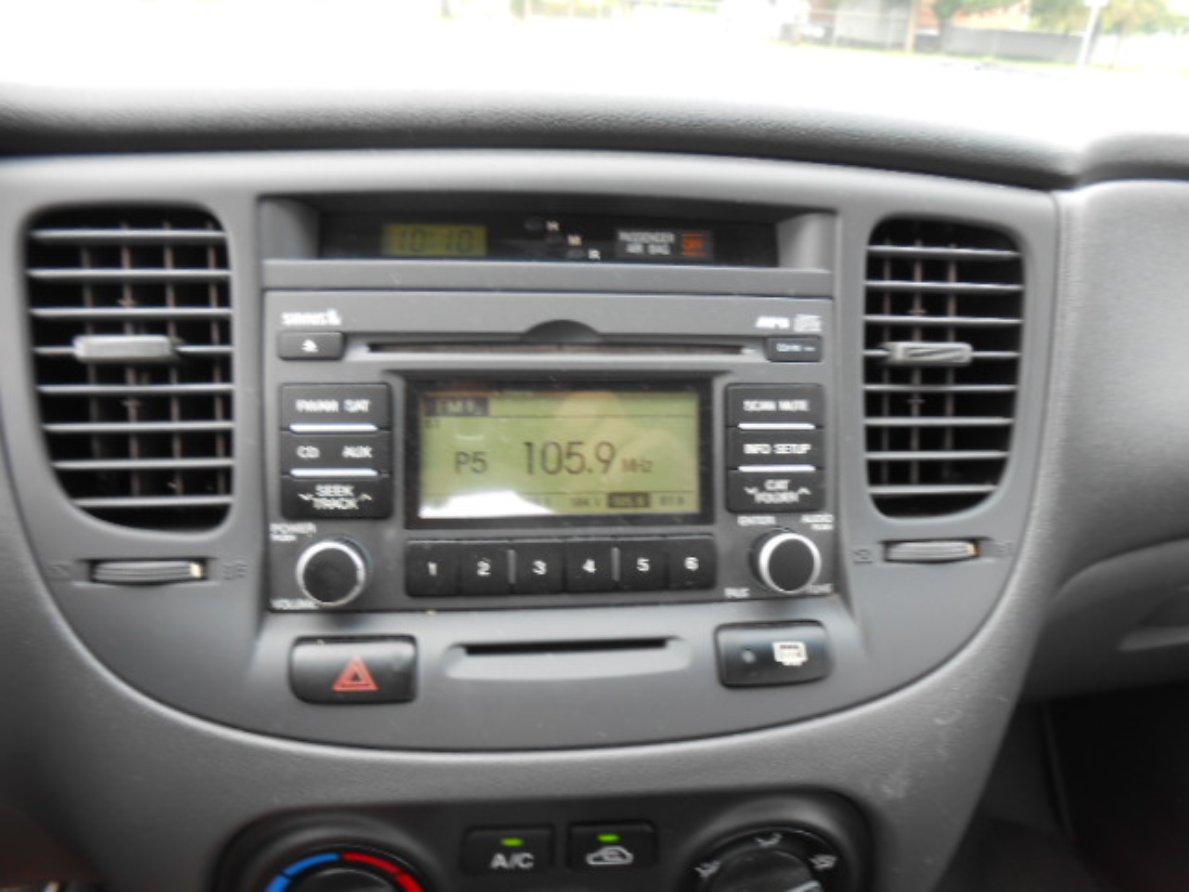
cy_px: 446
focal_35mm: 26
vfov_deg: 53.1
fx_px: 893
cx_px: 594
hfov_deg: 67.3
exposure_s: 1/30
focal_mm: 4.6
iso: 80
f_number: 3.5
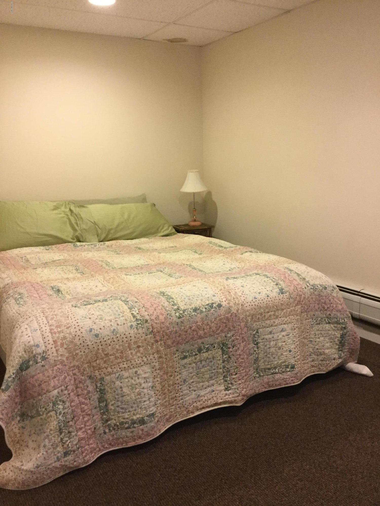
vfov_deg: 58.4
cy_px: 253
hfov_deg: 45.4
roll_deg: +1.3
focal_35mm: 31
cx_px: 190
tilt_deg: -12.0
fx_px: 454
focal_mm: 3.3
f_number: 2.4
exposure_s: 1/30
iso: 125
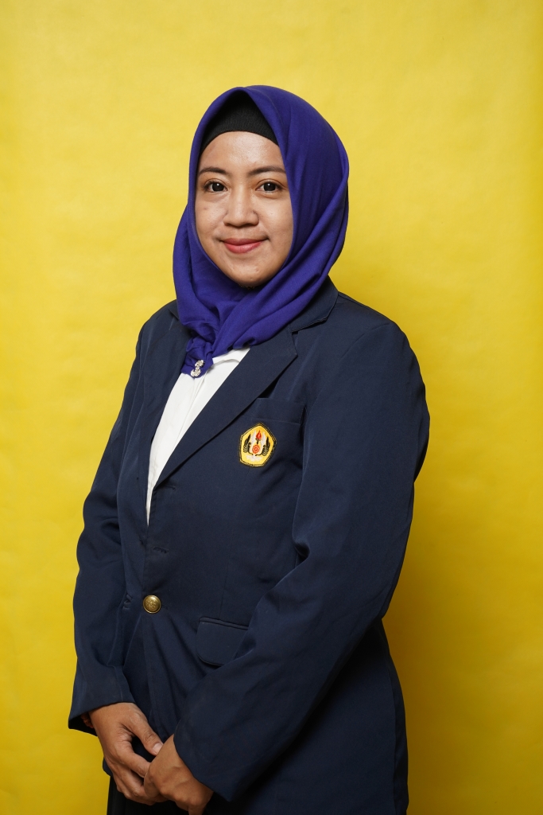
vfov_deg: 28.8
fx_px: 1583
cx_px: 272
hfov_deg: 19.5
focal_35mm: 70
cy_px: 408
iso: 500
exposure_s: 1/200
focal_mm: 70
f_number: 7.1
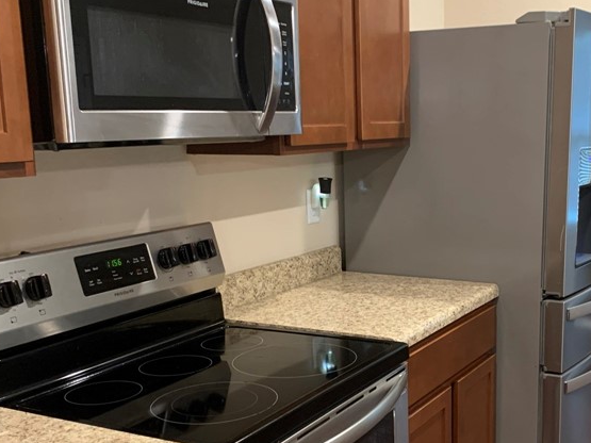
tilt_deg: -12.3
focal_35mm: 48
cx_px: 378
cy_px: 300
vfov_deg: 30.0
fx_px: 819
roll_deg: +1.0
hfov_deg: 39.3
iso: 320
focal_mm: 4.25
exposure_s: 1/40
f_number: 1.8
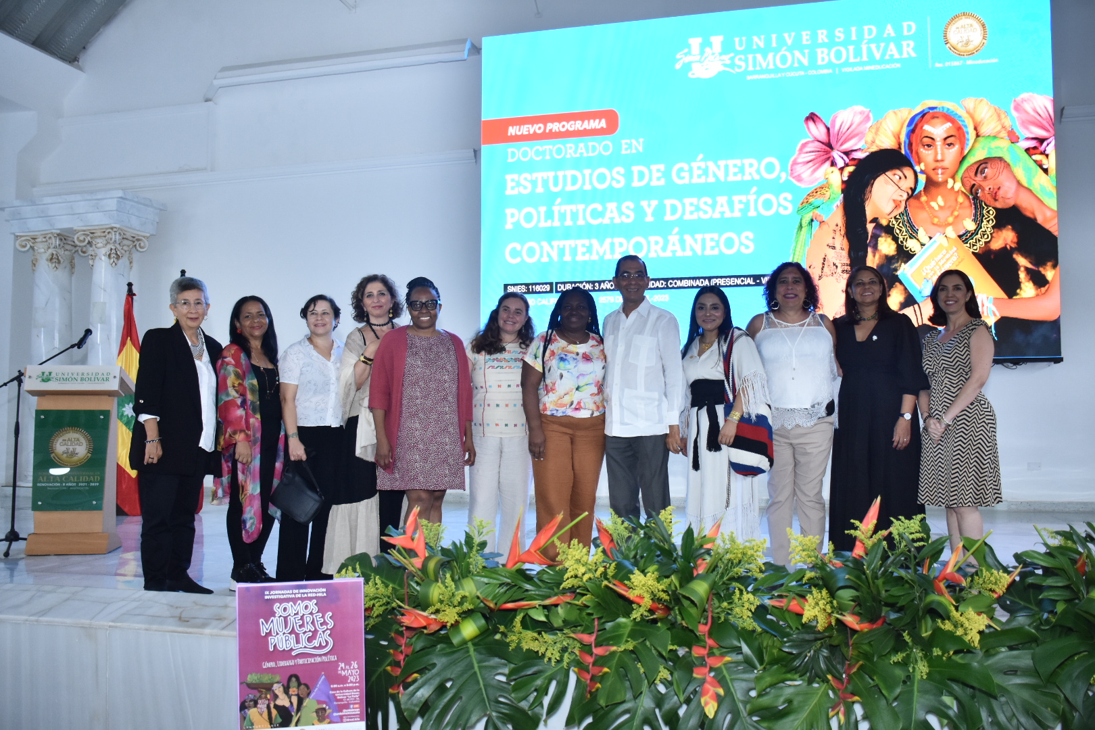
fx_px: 912
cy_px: 365
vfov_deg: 43.6
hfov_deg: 61.9
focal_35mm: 30
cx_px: 548
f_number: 3.5
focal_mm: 20
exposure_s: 1/80
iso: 1000
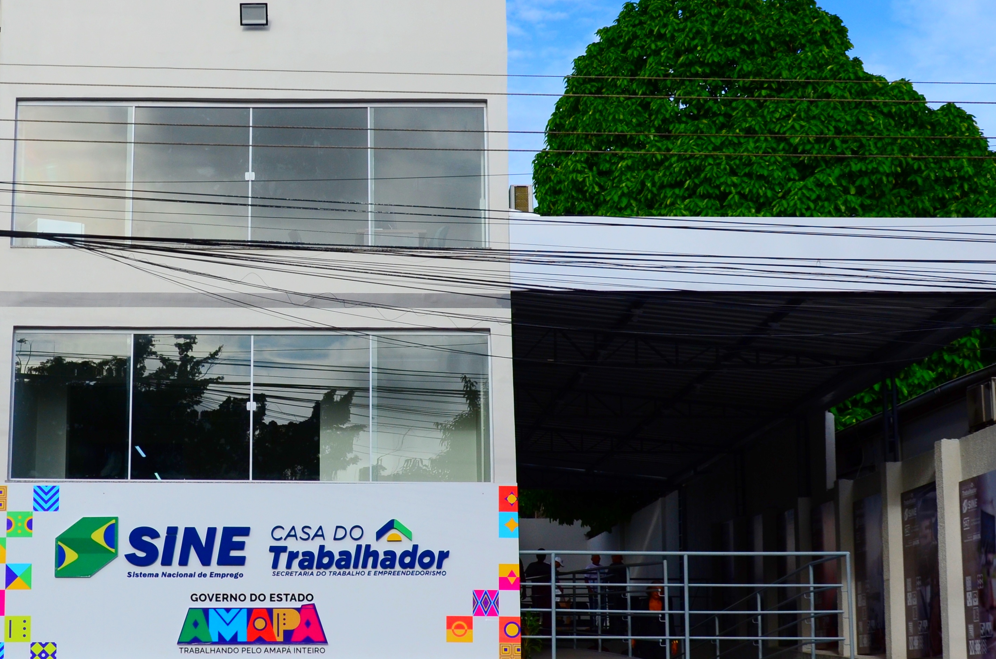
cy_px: 405
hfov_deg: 30.7
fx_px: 1791
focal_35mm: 65
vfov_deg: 20.8
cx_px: 282
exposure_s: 1/1250
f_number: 4.5
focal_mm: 25
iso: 250
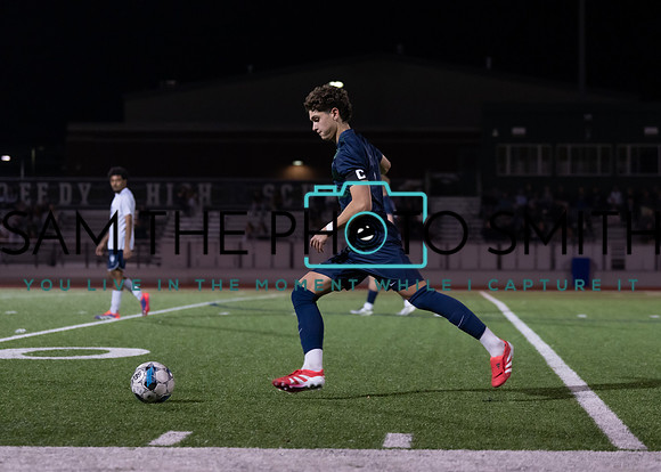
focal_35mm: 107
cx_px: 351
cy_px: 225
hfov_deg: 18.7
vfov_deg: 13.4
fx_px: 2002
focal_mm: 81
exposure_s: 1/1000
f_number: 2.8
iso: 2000
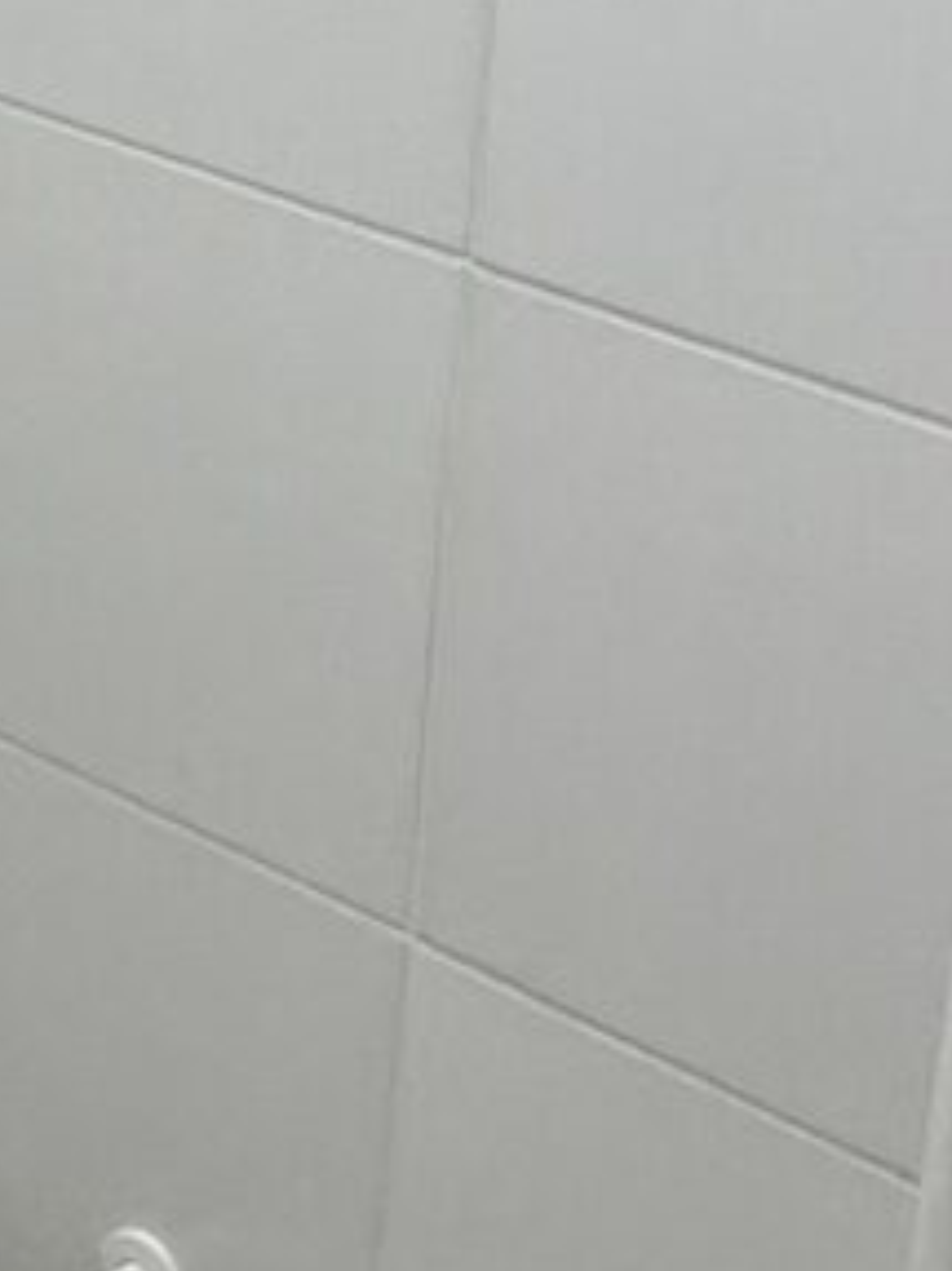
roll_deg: -1.7
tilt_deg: -22.9
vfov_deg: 18.8
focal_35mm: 104
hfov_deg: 14.0
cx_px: -35
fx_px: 3816
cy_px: 374
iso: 250
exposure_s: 1/121
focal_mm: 2.22
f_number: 2.2
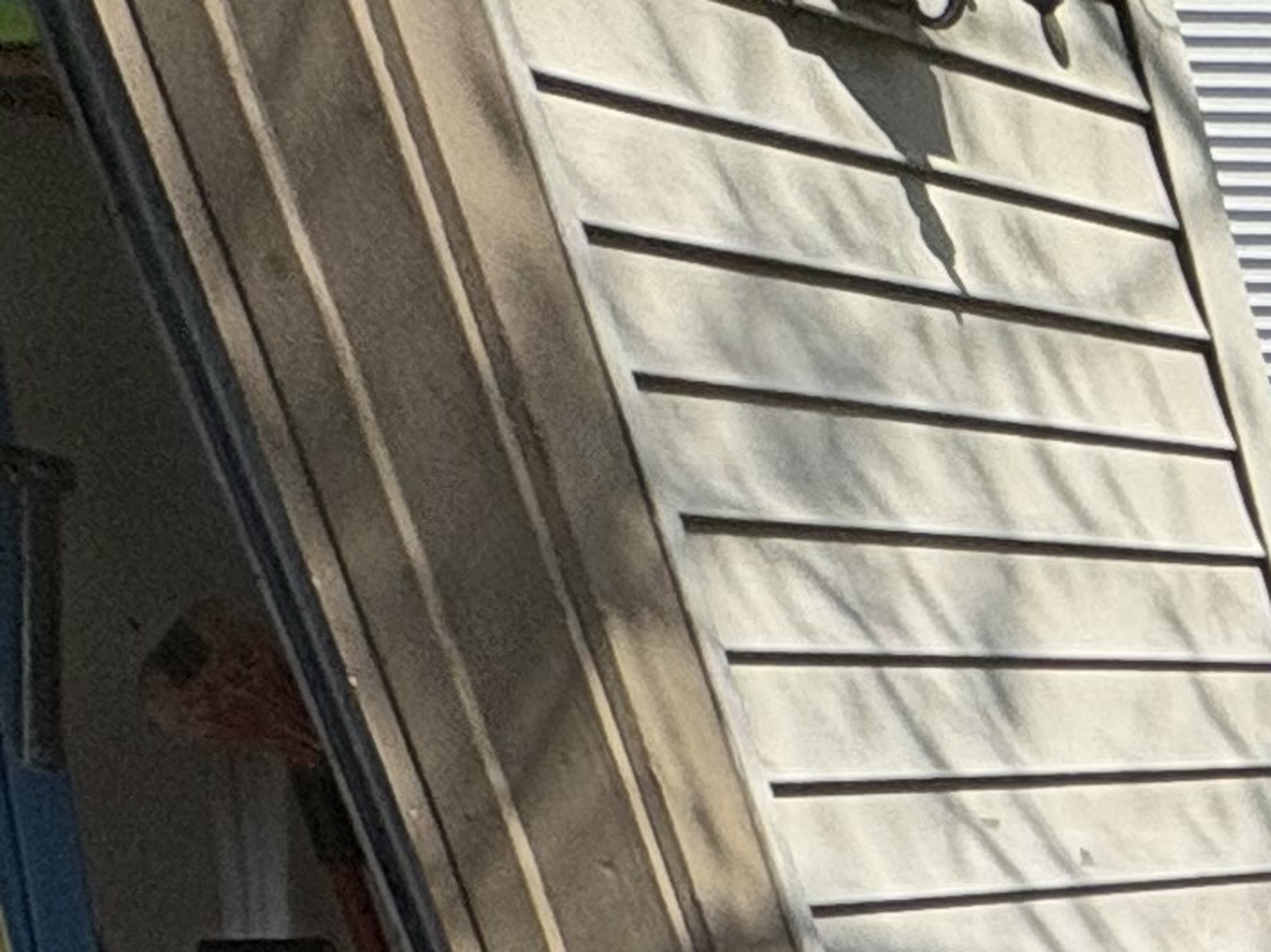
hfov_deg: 13.4
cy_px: 2019
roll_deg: -0.7
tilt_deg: -25.8
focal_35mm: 80
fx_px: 2936
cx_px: 3370
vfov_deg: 14.5
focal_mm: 2.22
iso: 50
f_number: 2.2
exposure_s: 1/2028
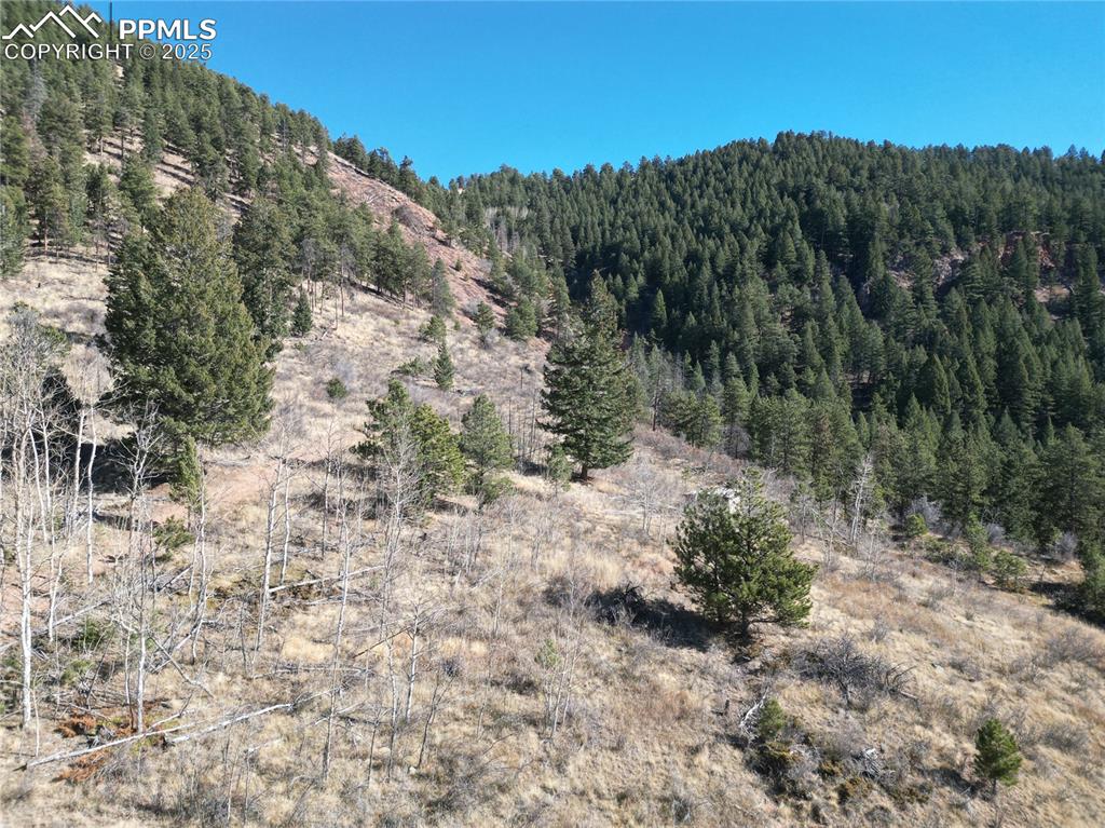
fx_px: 766
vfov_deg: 56.8
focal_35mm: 24
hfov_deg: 71.6
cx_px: 552
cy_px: 414
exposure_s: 1/1250
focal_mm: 6.72
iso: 110
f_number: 1.7
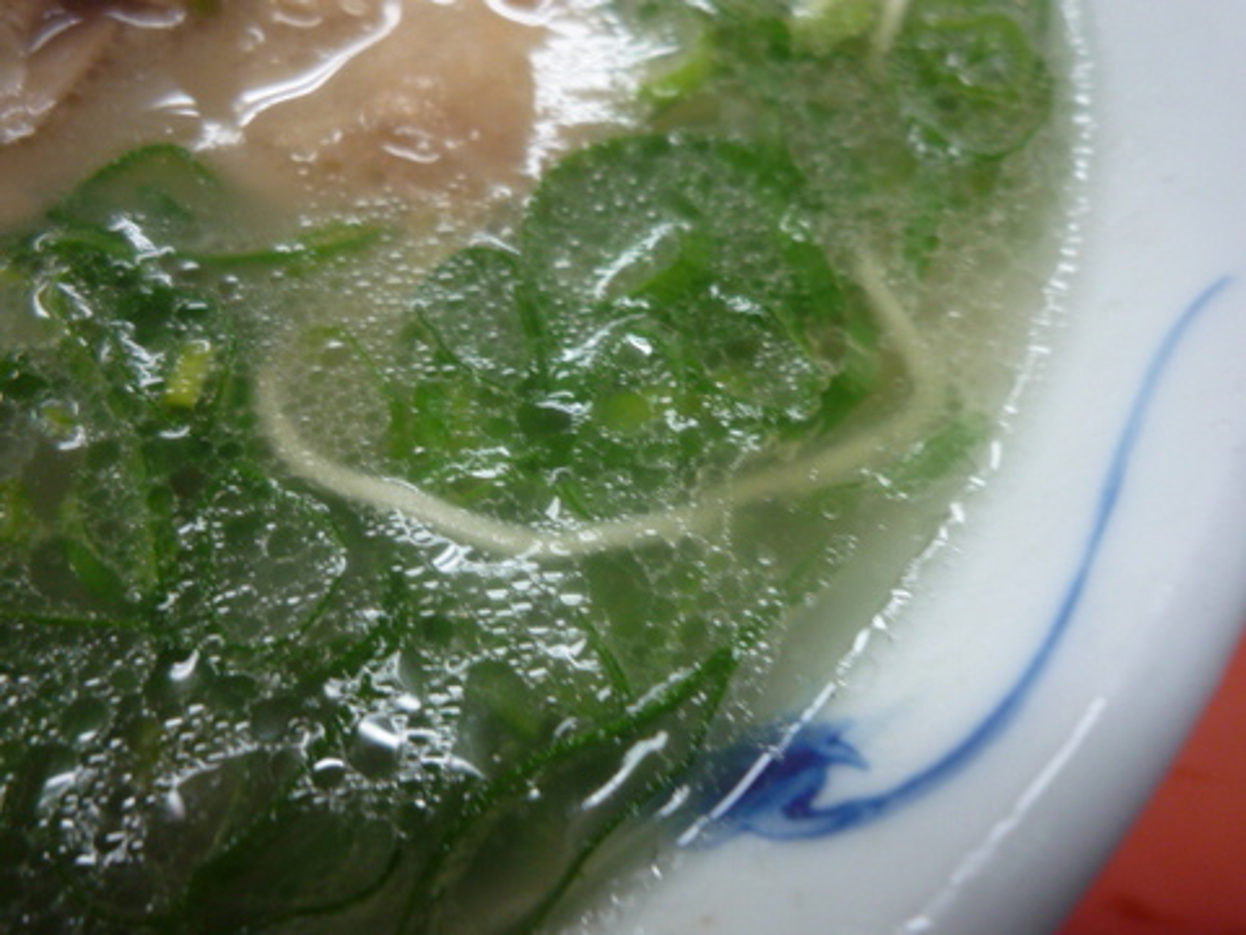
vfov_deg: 54.9
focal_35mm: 25
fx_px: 900
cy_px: 468
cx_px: 623
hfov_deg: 69.4
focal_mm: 4.4
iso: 160
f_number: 2.8
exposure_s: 1/30
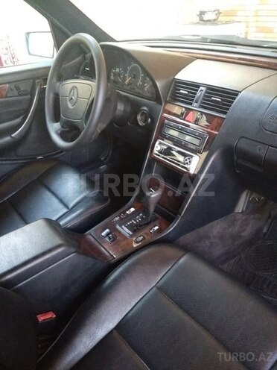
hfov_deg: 63.4
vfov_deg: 79.0
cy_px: 185
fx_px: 224
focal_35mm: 21
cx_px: 138
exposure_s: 1/33
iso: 1281
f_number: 2
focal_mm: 3.57
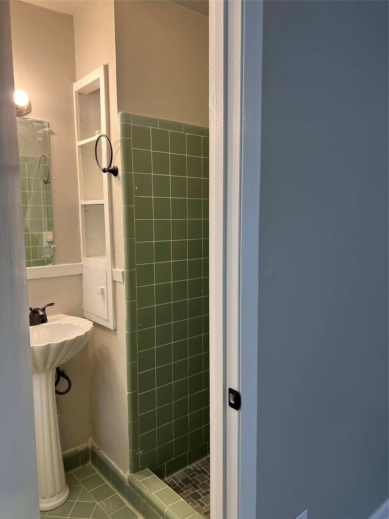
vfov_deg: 67.3
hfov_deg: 53.1
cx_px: 194
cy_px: 260
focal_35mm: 26
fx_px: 390
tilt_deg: -8.0
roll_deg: +1.2
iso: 64
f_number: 1.5
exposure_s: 1/60
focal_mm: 5.7
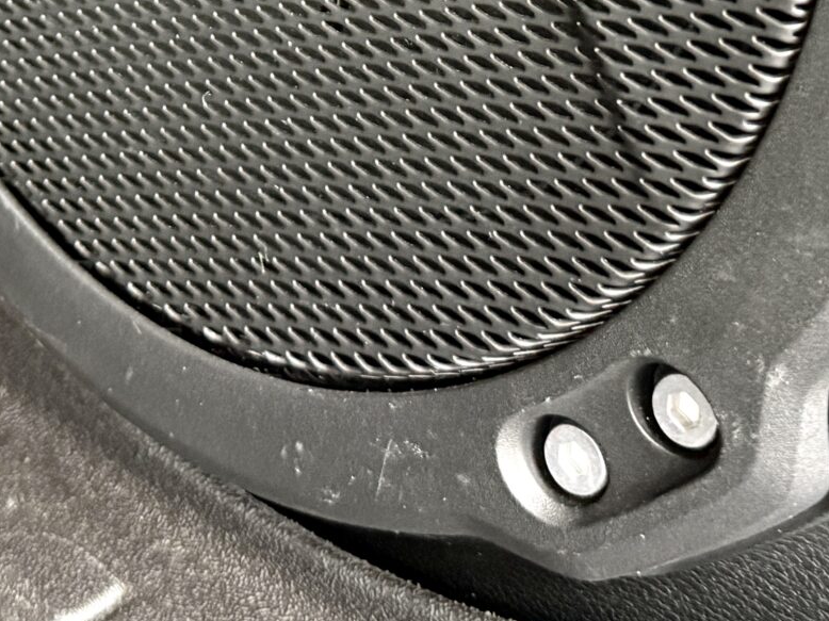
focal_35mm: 79
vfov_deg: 16.7
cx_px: 201
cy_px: -343
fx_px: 1891
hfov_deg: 24.4
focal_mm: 6.76
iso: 640
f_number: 1.78
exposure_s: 1/60
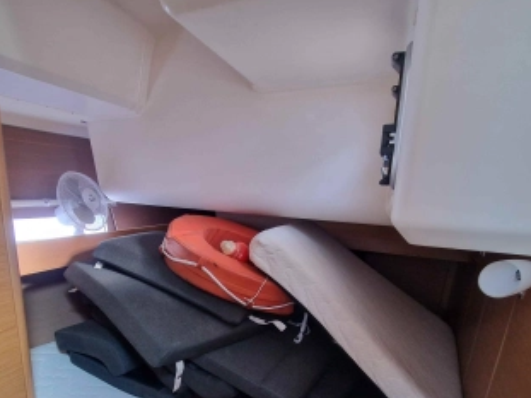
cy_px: 324
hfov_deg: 73.4
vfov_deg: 54.4
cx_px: 222
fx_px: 353
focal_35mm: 23
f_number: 2.2
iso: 800
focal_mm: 2.2
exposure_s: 1/25
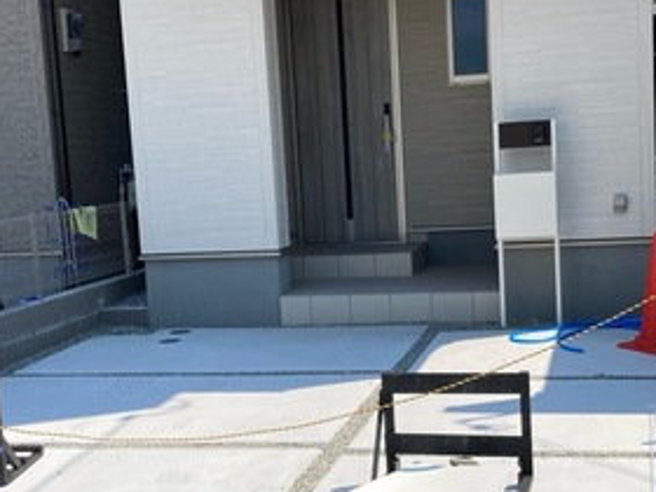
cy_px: 314
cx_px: 354
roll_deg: +3.0
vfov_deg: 22.9
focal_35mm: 64
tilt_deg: -8.1
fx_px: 1213
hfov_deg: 30.3
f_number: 1.8
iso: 20
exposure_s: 1/1736
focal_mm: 3.99
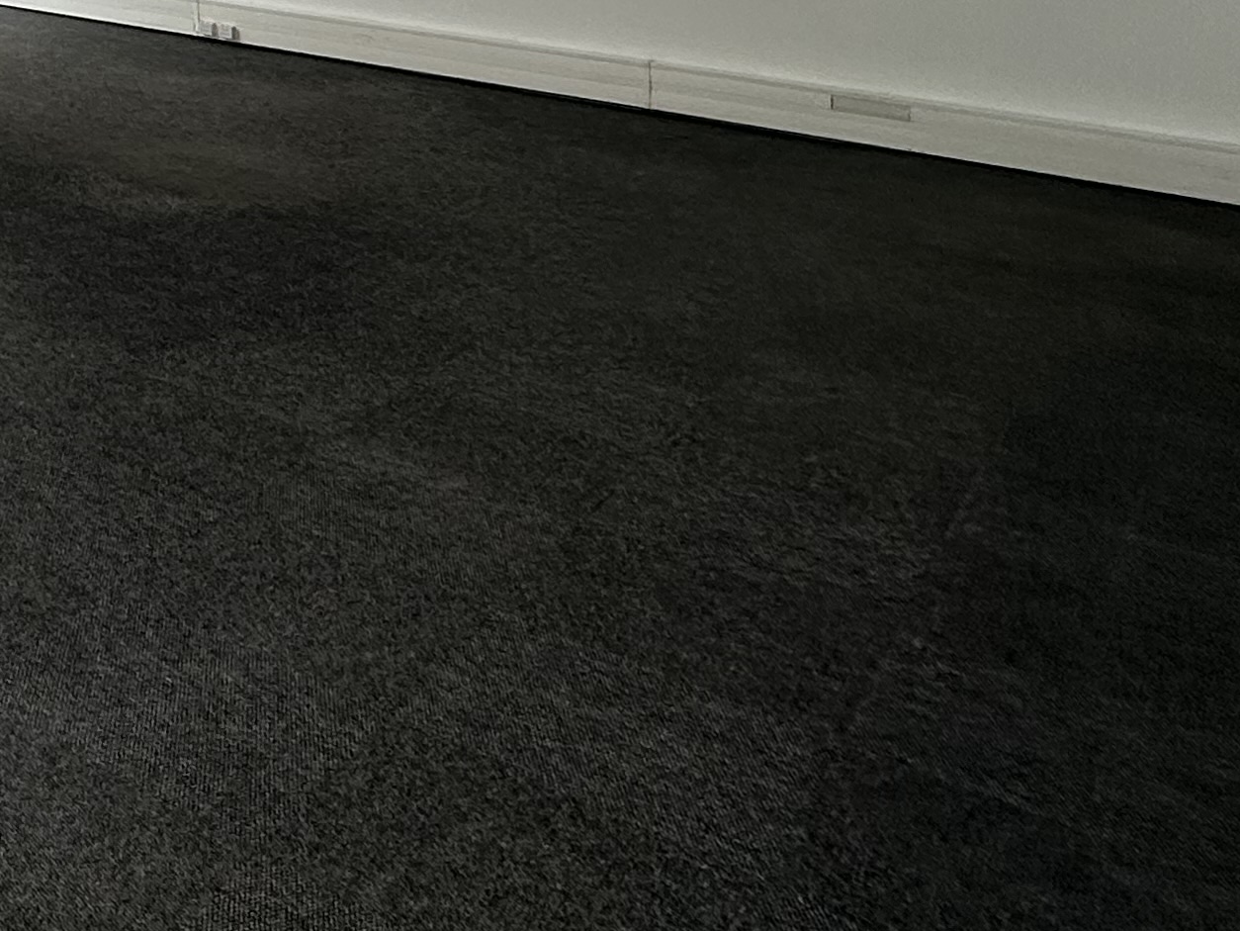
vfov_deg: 26.5
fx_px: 1612
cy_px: -325
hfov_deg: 30.2
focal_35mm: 45
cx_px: -483
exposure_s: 1/100
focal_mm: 2.22
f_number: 2.2
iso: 50
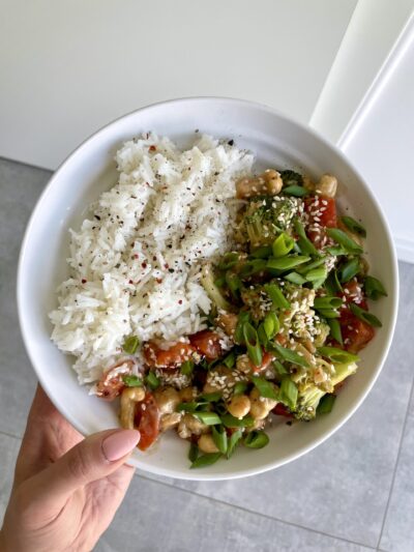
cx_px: 207
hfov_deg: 53.1
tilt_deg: -79.2
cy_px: 276
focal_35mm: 26
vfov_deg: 67.3
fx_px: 414
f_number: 1.6
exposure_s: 1/158
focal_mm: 4.2
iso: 32
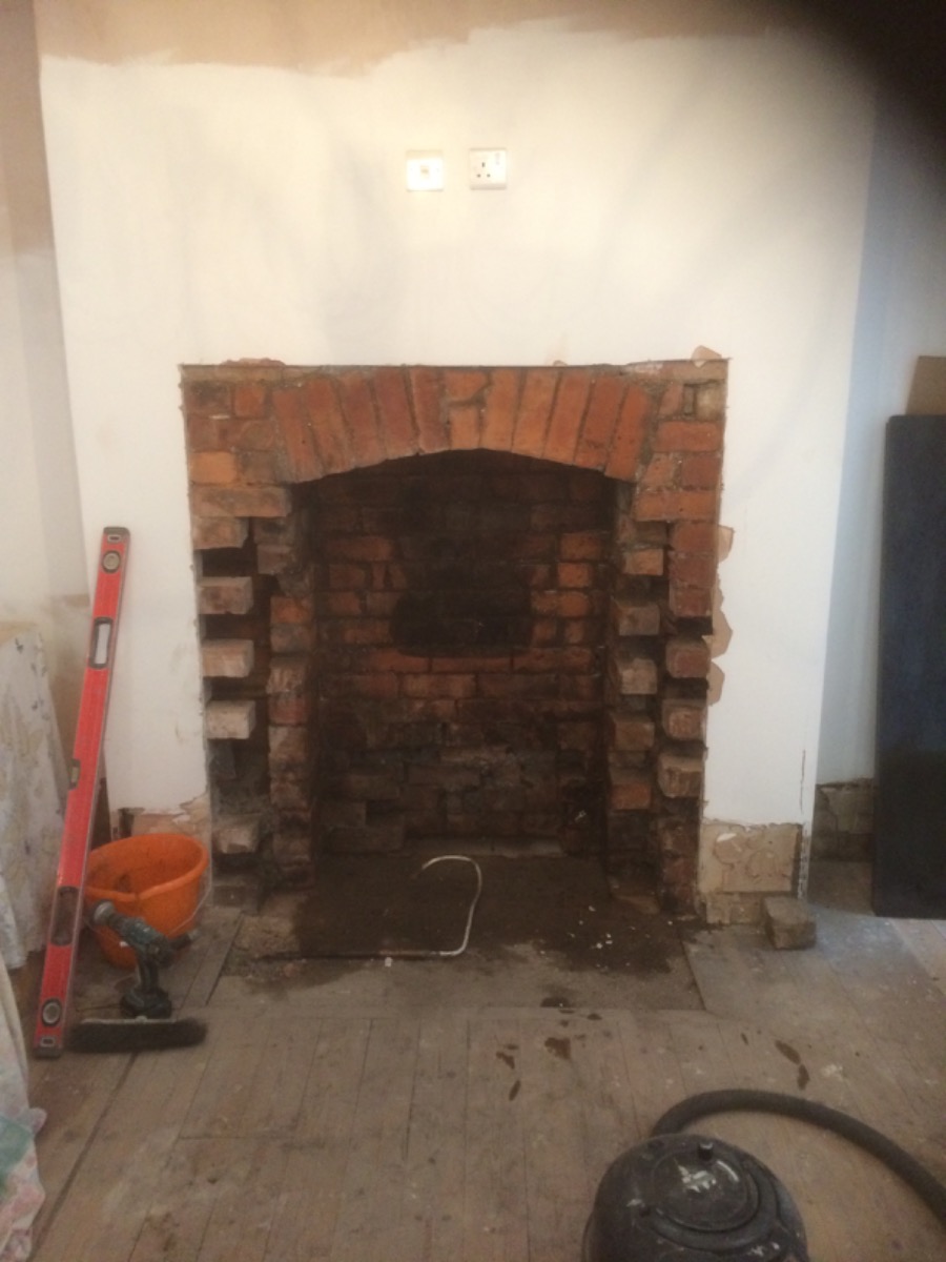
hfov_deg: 48.2
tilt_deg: -14.9
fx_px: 1057
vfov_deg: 61.7
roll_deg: -0.1
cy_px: 631
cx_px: 473
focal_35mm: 29
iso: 320
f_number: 2.2
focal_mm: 4.15
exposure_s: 1/33
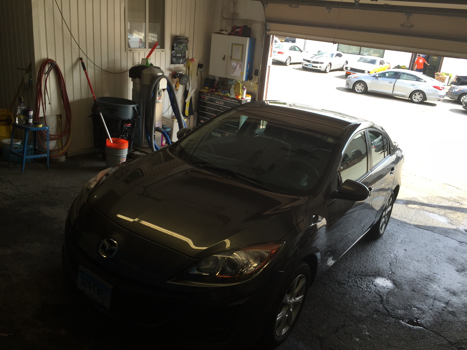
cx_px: 234
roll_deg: -6.6
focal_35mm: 29
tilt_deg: -18.2
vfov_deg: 48.2
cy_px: 175
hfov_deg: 61.7
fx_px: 391
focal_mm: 4.15
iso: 32
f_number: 2.2
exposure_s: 1/247
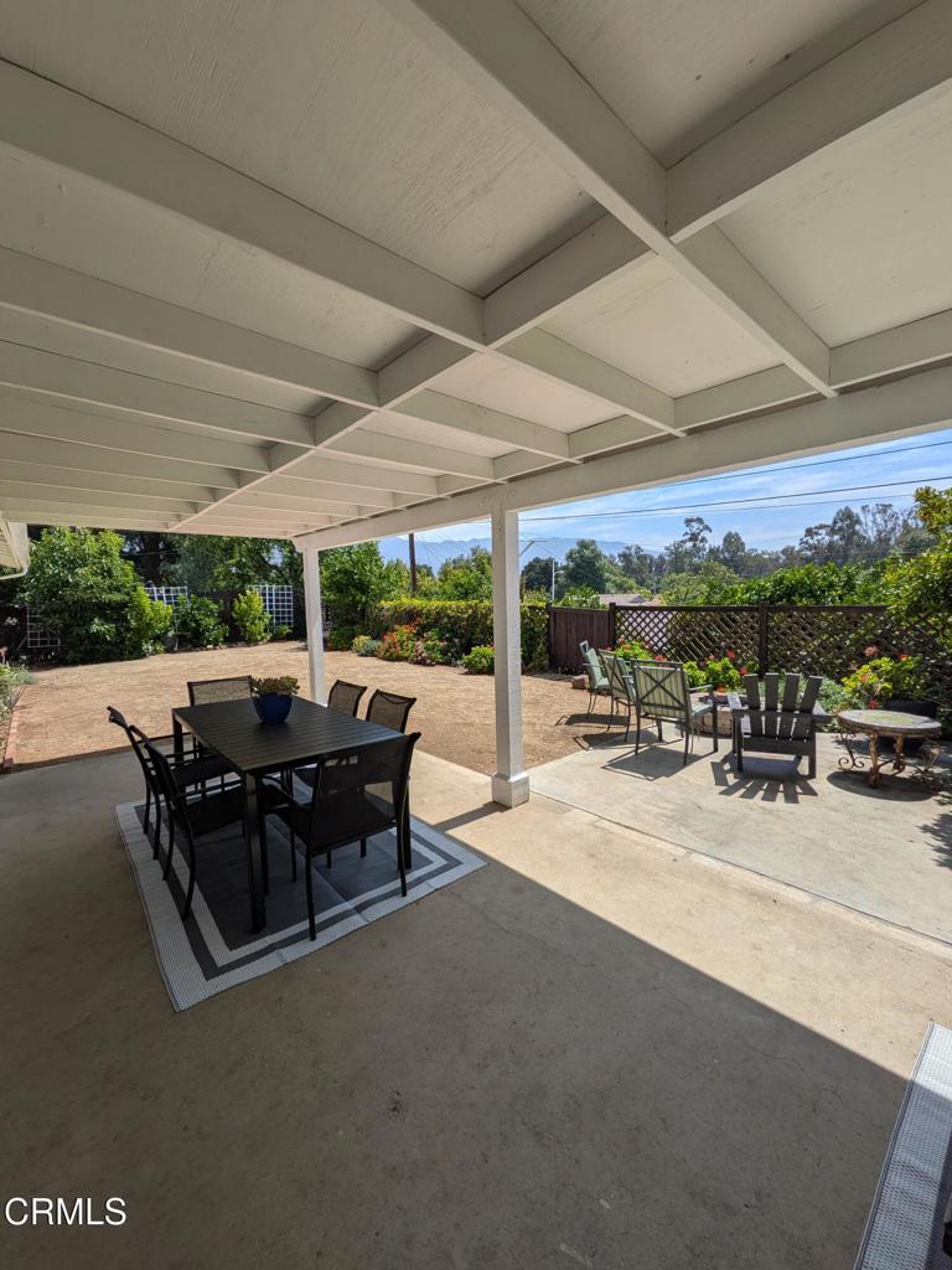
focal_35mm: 14
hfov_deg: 85.7
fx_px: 513
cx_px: 476
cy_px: 635
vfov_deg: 102.1
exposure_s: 1/2049
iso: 48
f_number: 2.2
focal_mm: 1.85
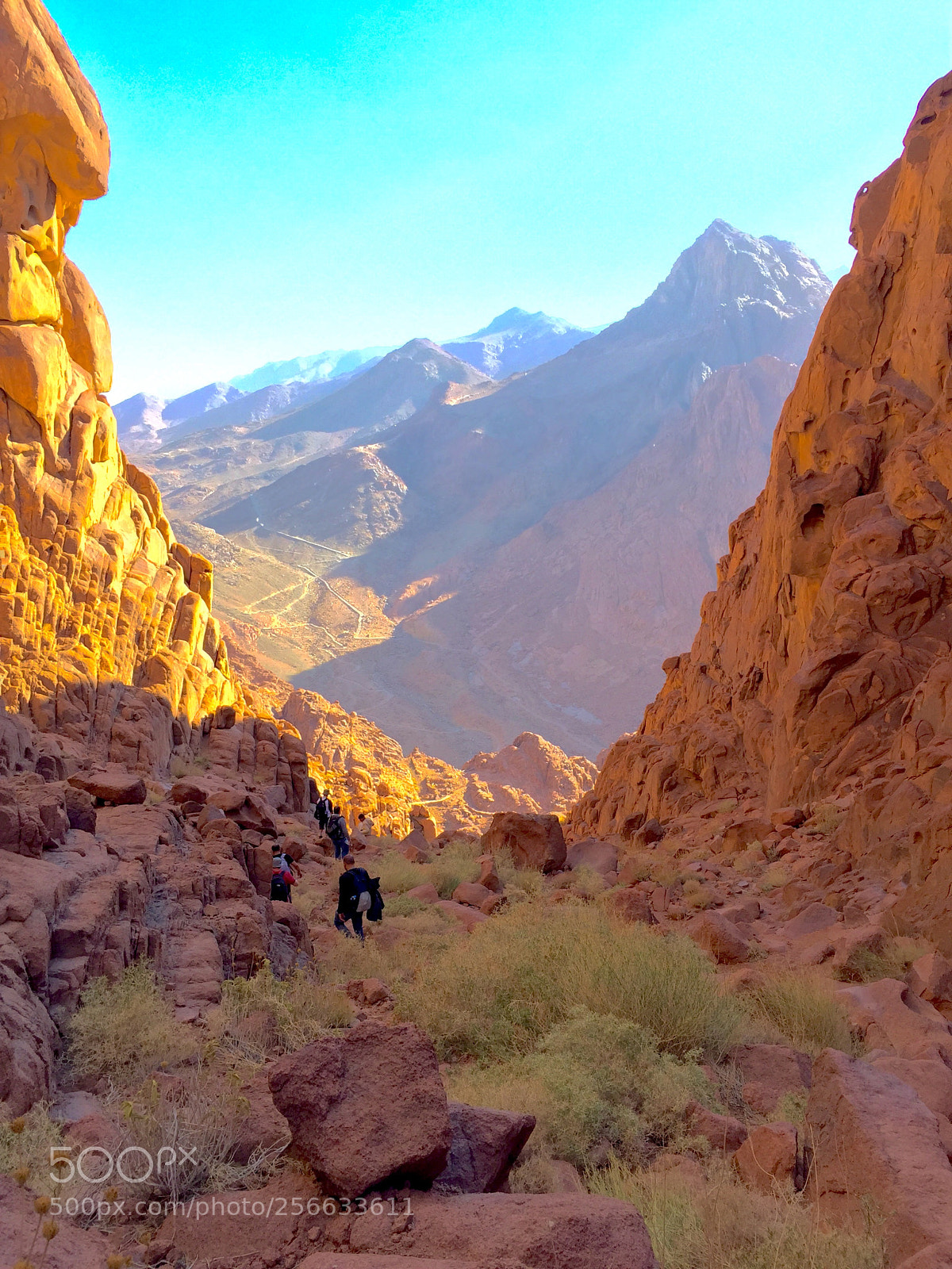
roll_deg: +0.4
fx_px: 1063
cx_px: 476
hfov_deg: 48.2
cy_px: 634
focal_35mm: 29
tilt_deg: -12.2
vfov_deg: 61.7
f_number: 2.2
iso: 32
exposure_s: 1/319
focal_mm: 4.15
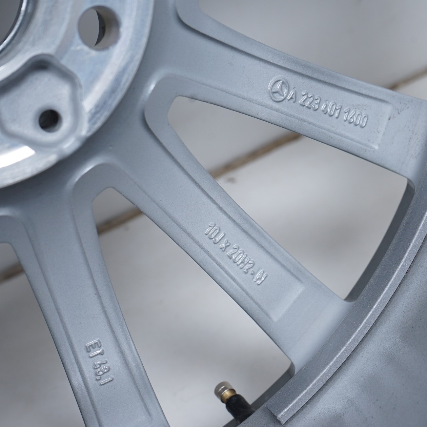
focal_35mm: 66
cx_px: 243
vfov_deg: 26.1
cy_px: 215
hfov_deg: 26.1
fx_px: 921
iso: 250
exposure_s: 1/125
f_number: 7.1
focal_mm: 51
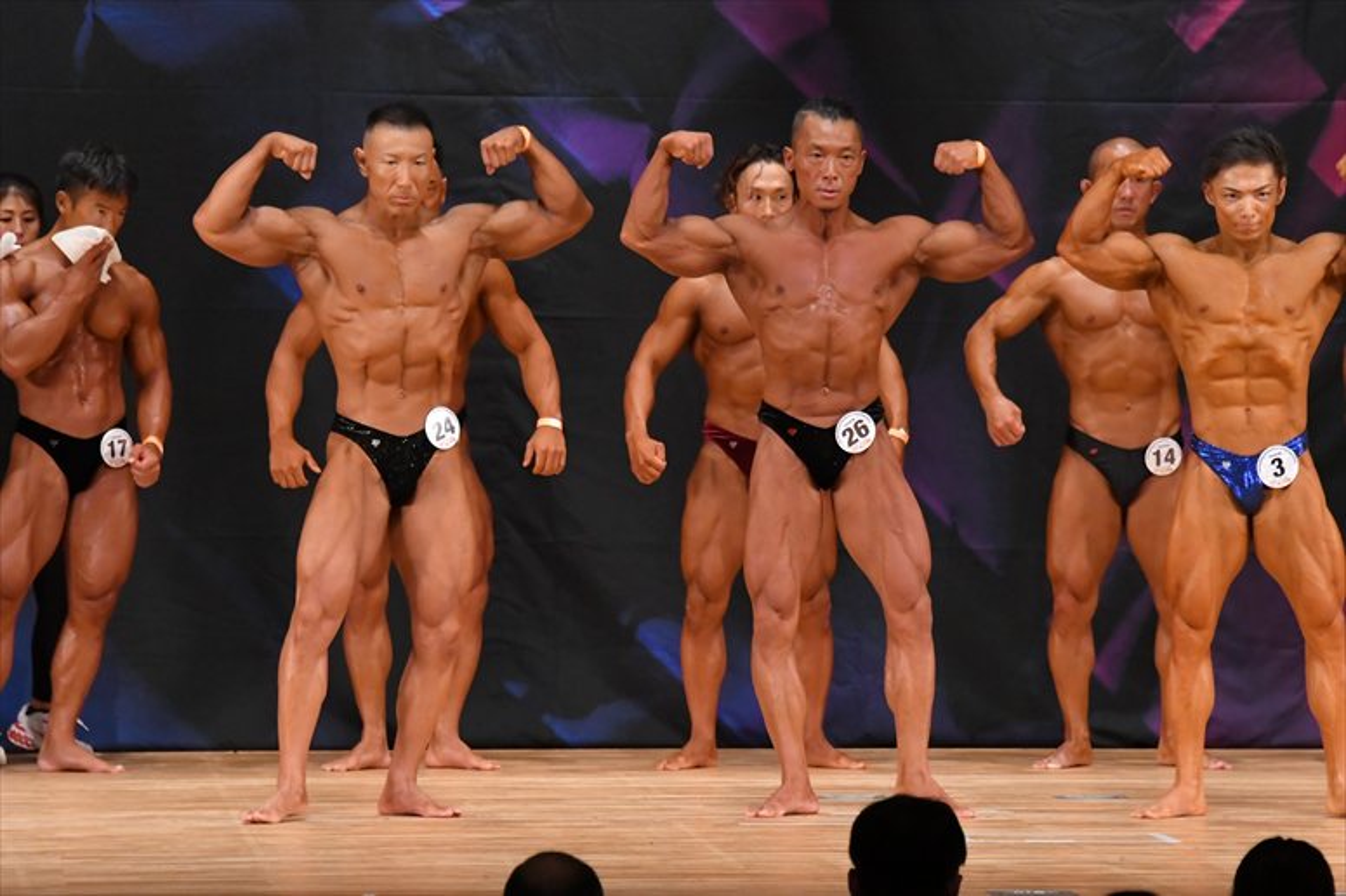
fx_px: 10090
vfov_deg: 5.1
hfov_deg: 7.6
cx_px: 673
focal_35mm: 270
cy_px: 448
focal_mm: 180
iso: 5000
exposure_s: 1/400
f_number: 5.6
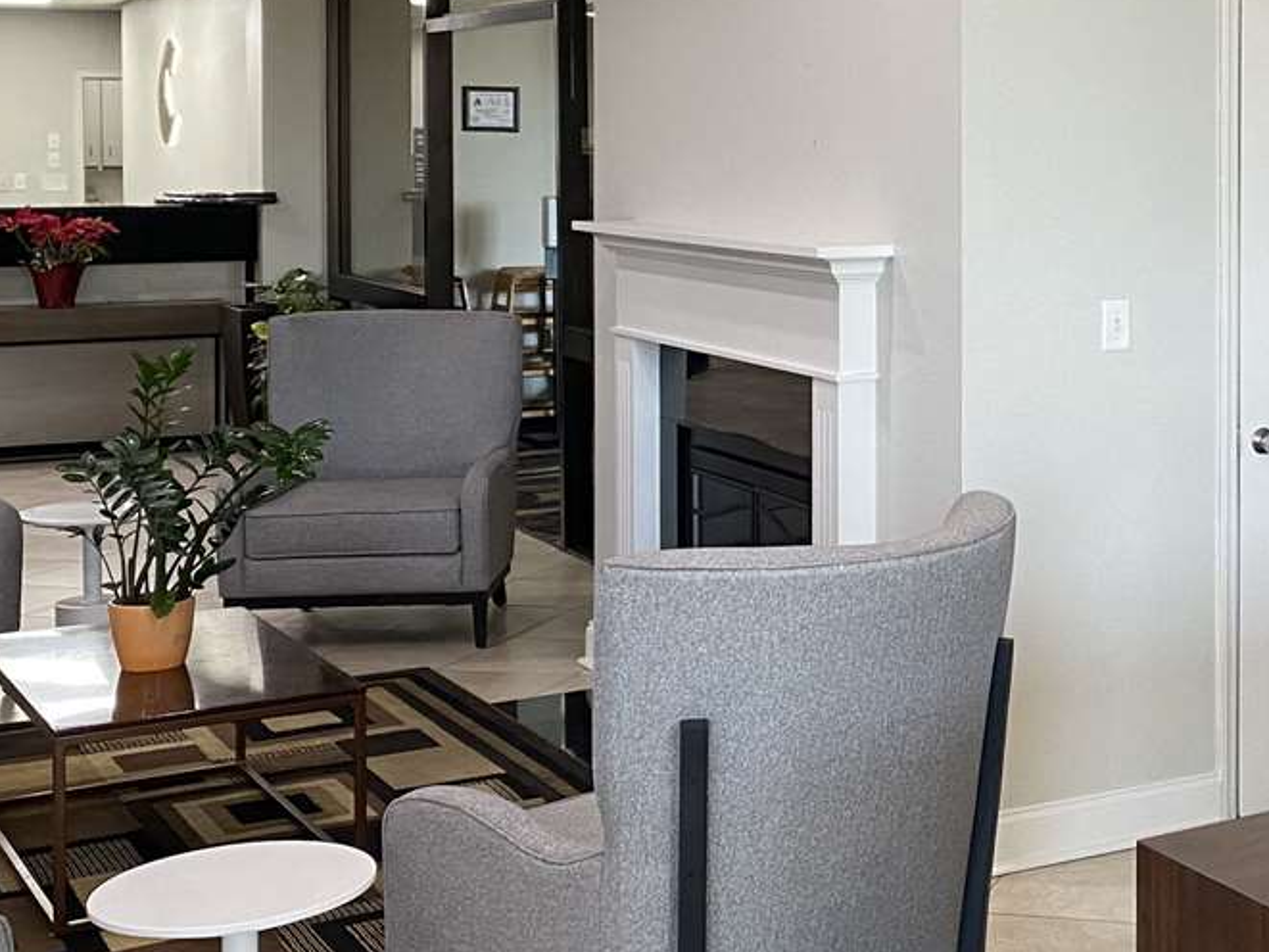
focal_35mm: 59
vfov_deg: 24.8
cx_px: 1240
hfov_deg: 30.6
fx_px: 2163
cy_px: 391
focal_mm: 4.25
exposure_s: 1/60
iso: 160
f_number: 1.8
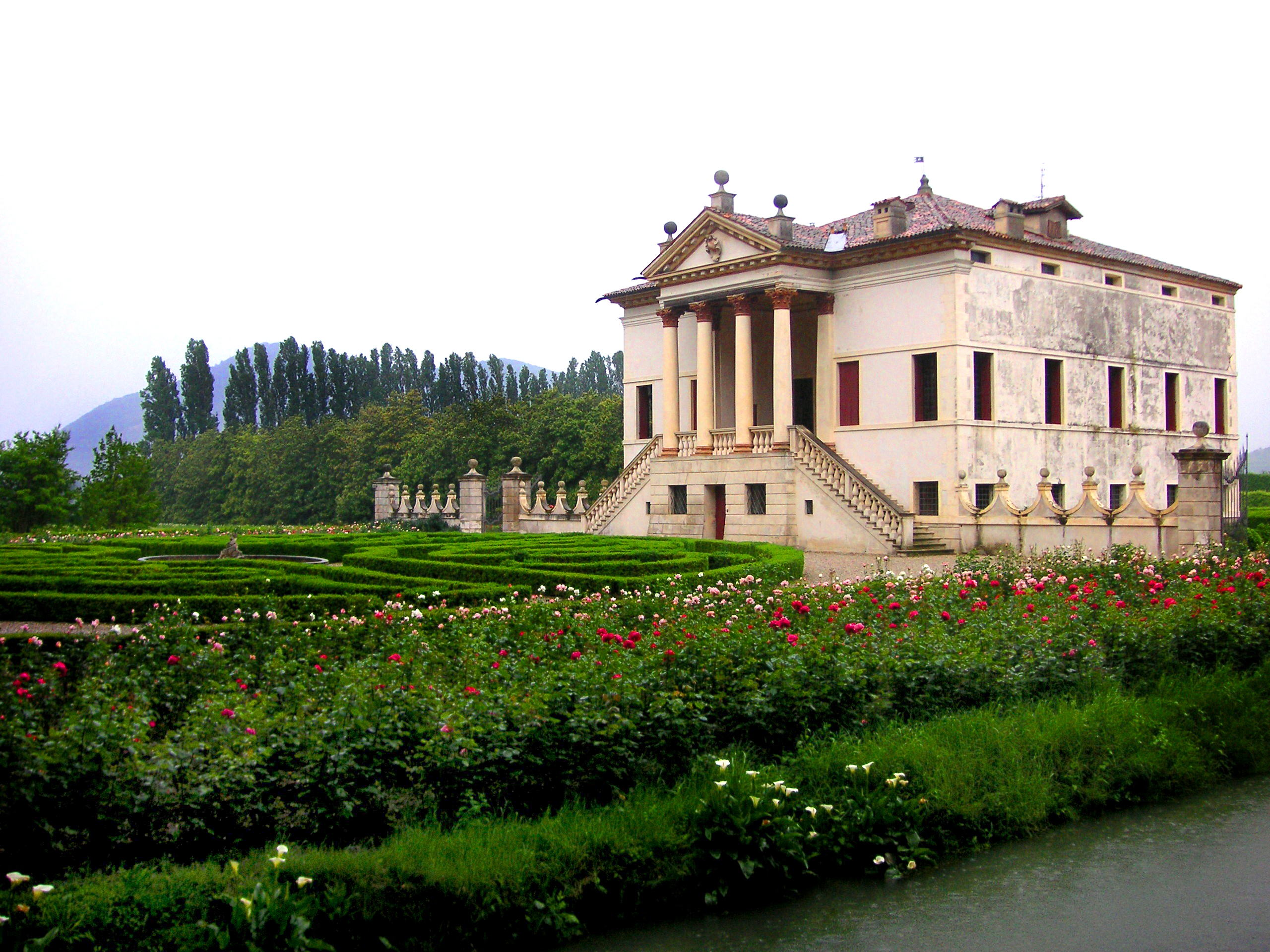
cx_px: 635
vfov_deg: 38.7
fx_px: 1357
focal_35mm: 37
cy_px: 476
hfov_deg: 50.1
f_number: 2.8
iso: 50
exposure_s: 1/125
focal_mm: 6.1
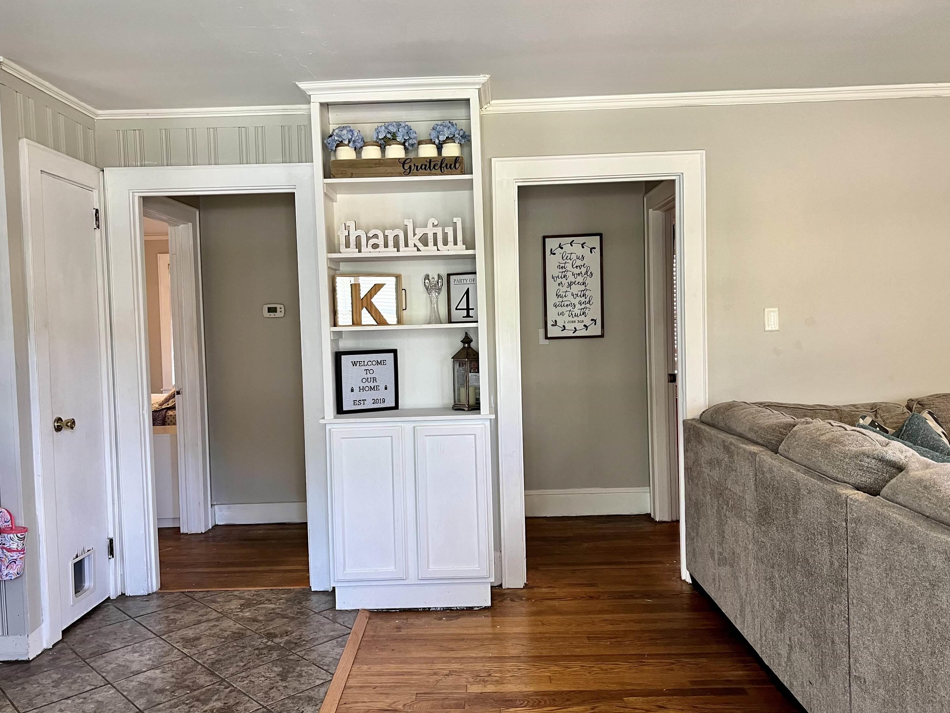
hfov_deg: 65.3
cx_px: 470
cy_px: 352
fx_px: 741
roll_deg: +1.6
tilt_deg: -1.6
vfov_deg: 51.4
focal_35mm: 27
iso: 100
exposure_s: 1/60
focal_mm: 5.7
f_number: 1.5
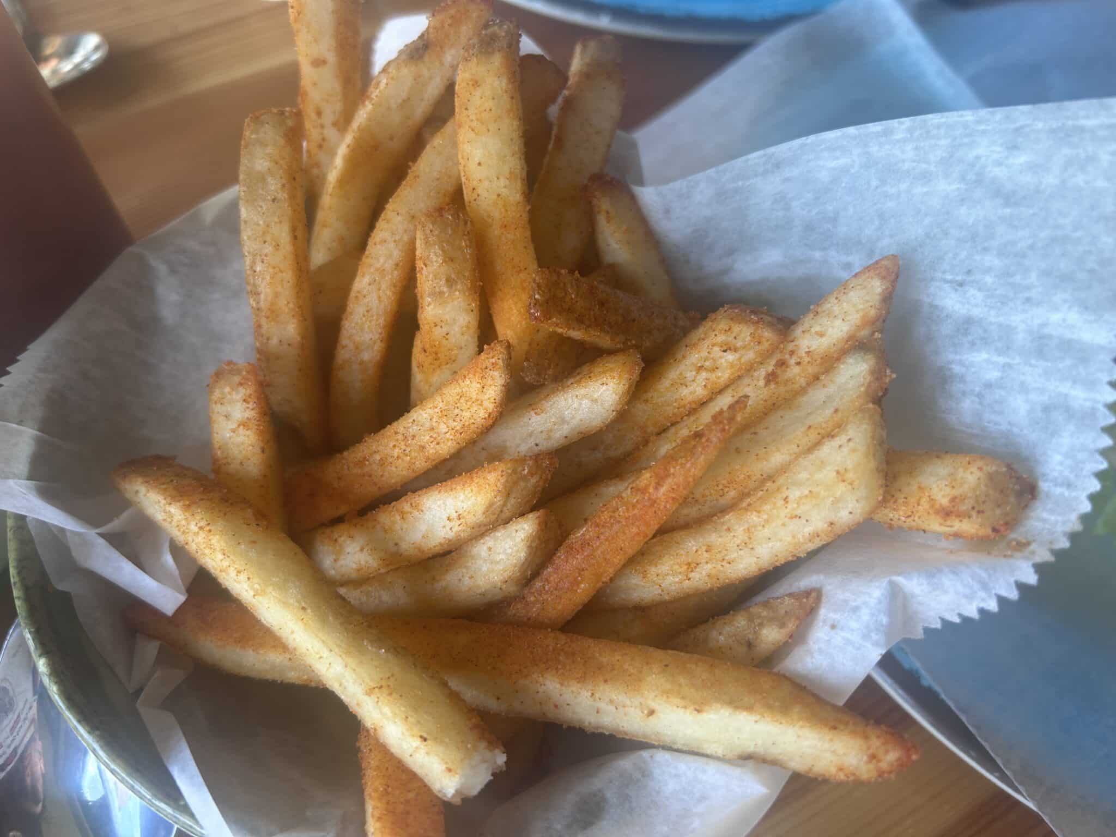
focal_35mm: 26
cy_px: 418
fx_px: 838
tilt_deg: -62.1
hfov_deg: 67.3
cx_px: 558
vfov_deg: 53.1
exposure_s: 1/121
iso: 50
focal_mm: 5.7
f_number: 1.5
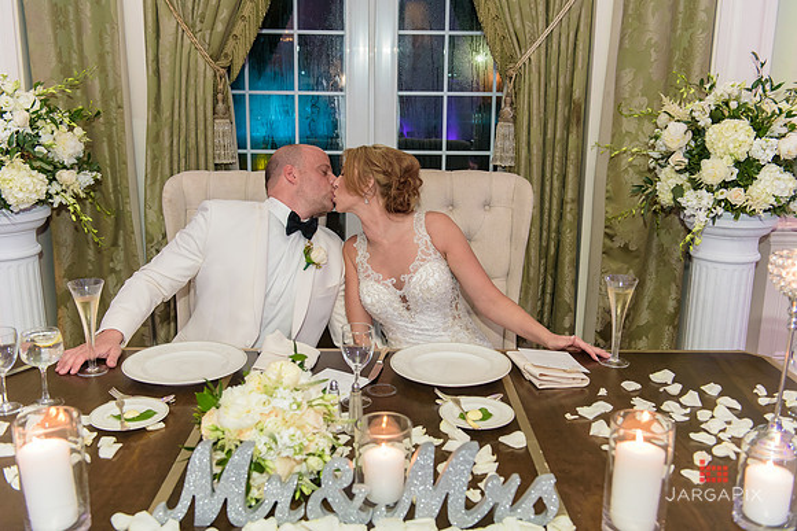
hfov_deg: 54.4
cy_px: 266
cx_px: 398
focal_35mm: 35
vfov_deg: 37.9
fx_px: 775
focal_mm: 35
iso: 1600
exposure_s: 1/125
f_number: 3.2
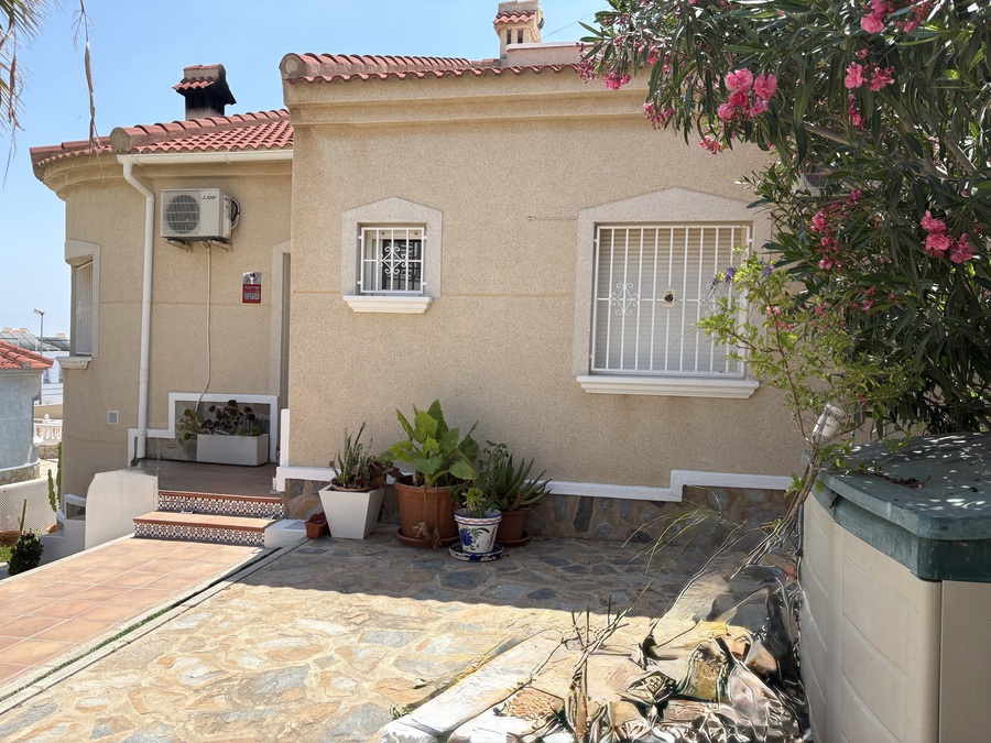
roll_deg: -0.4
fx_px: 744
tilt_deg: -1.1
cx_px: 496
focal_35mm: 26
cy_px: 372
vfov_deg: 53.1
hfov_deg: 67.3
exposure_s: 1/1901
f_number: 1.6
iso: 50
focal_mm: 5.96
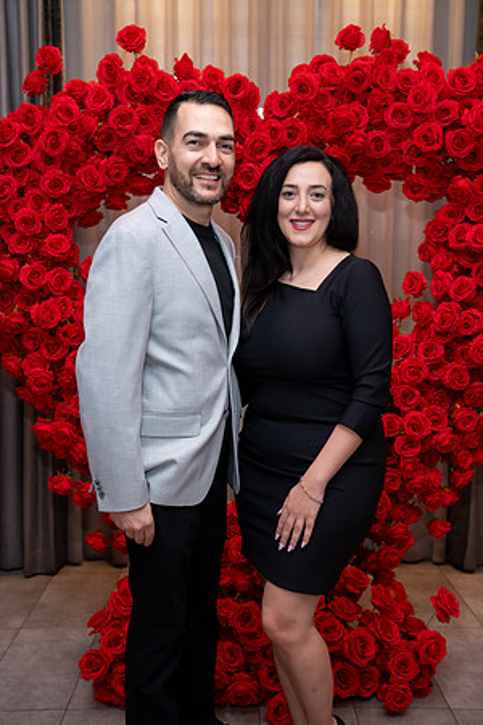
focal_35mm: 39
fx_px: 785
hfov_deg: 34.2
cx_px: 242
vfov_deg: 49.6
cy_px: 362
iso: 3200
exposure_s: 1/200
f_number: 4
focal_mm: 39
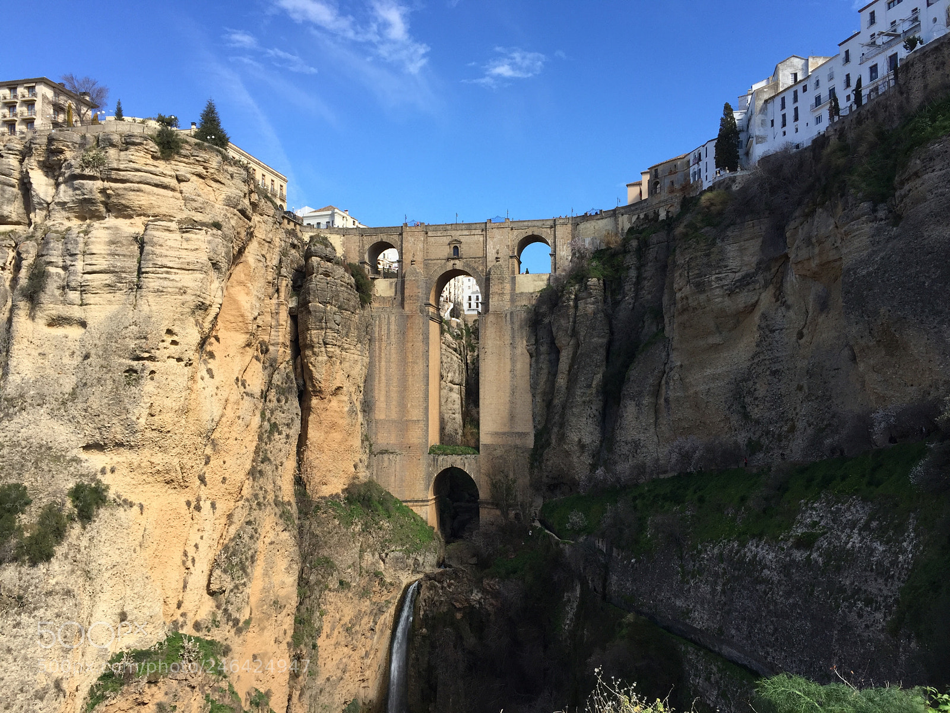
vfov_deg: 48.2
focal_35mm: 29
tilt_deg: +4.0
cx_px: 475
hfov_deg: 61.7
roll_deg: -0.8
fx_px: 796
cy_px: 356
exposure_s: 1/989
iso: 32
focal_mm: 4.15
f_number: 2.2
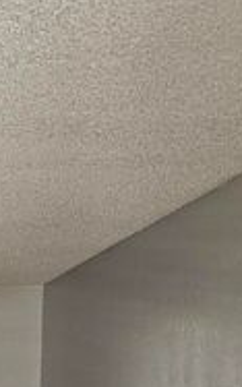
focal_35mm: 87
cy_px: 508
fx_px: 917
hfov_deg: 13.5
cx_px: -192
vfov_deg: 21.5
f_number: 1.8
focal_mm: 5.4
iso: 250
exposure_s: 1/120
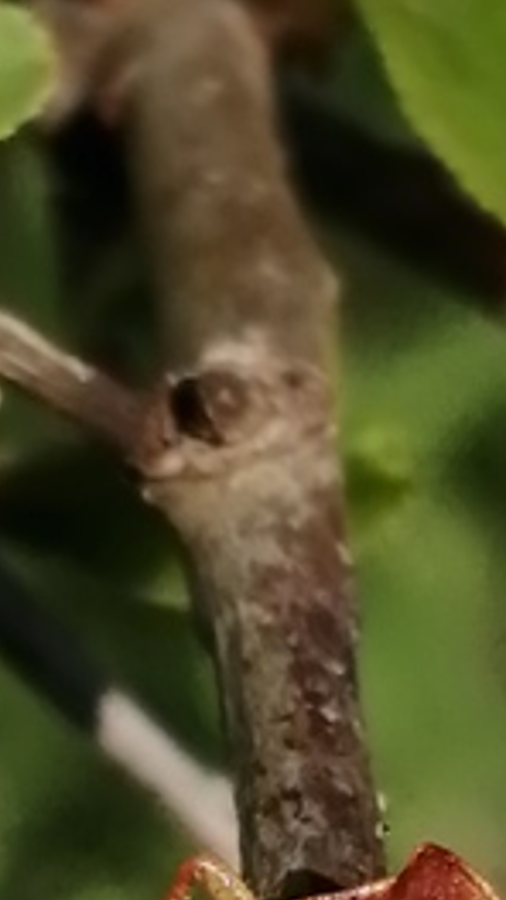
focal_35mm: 276
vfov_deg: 7.8
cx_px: 335
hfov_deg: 4.4
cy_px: 924
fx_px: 6581
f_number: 1.8
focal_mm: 3.46
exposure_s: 1/2066
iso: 50
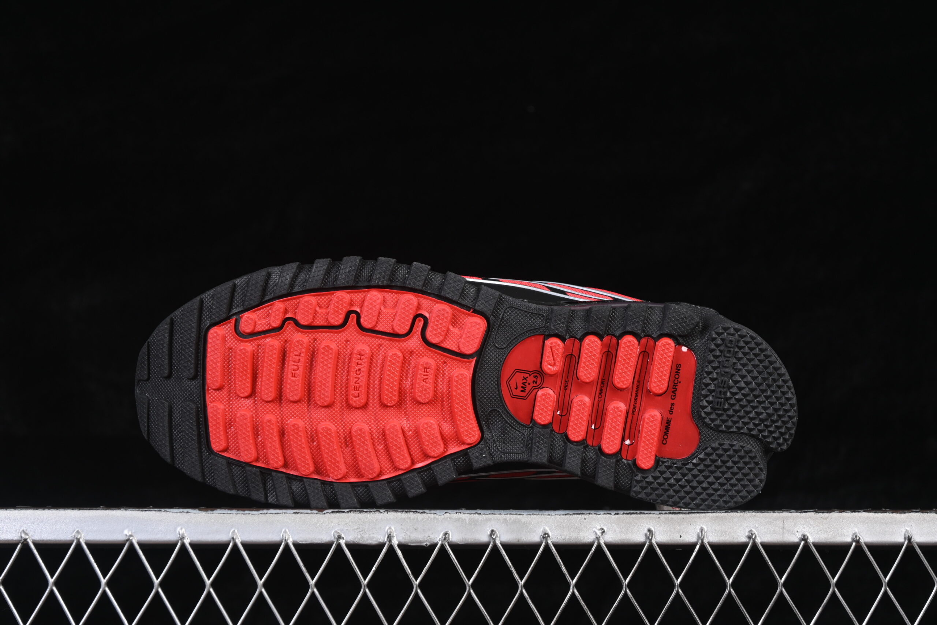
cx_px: 468
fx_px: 1952
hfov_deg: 27.0
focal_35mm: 75
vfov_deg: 18.2
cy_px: 312
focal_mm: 50
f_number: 6.3
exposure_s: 1/60
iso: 160
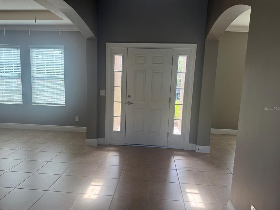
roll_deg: -2.5
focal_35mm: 25
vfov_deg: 54.9
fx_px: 202
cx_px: 135
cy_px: 108
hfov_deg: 69.4
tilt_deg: -9.0
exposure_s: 1/232
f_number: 1.78
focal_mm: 6.76
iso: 100
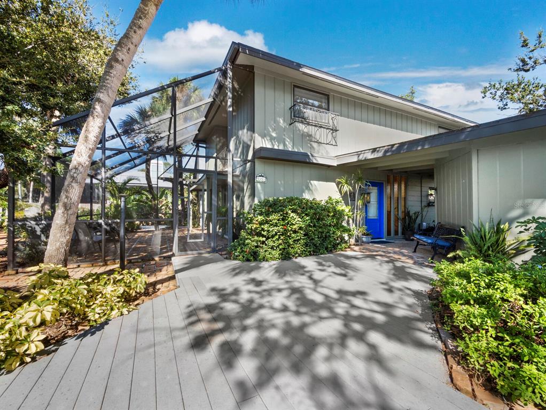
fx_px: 221
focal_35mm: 14
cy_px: 205
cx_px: 273
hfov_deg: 102.0
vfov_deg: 85.7
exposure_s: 1/50
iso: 200
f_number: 11
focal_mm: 7
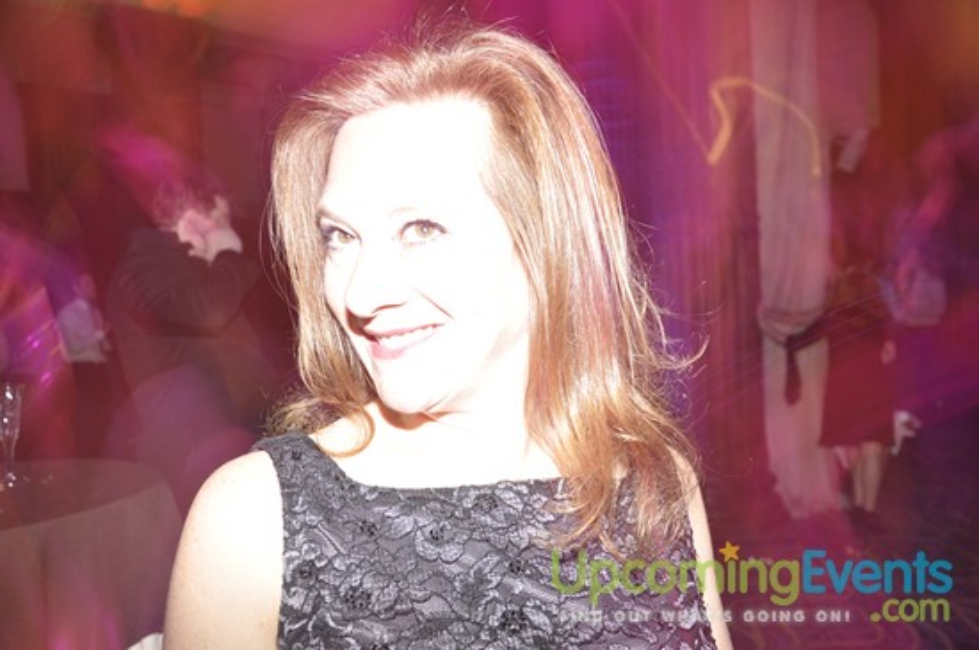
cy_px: 325
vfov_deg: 39.9
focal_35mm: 33
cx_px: 490
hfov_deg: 57.3
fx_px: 896
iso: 400
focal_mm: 22
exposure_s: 1
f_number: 5
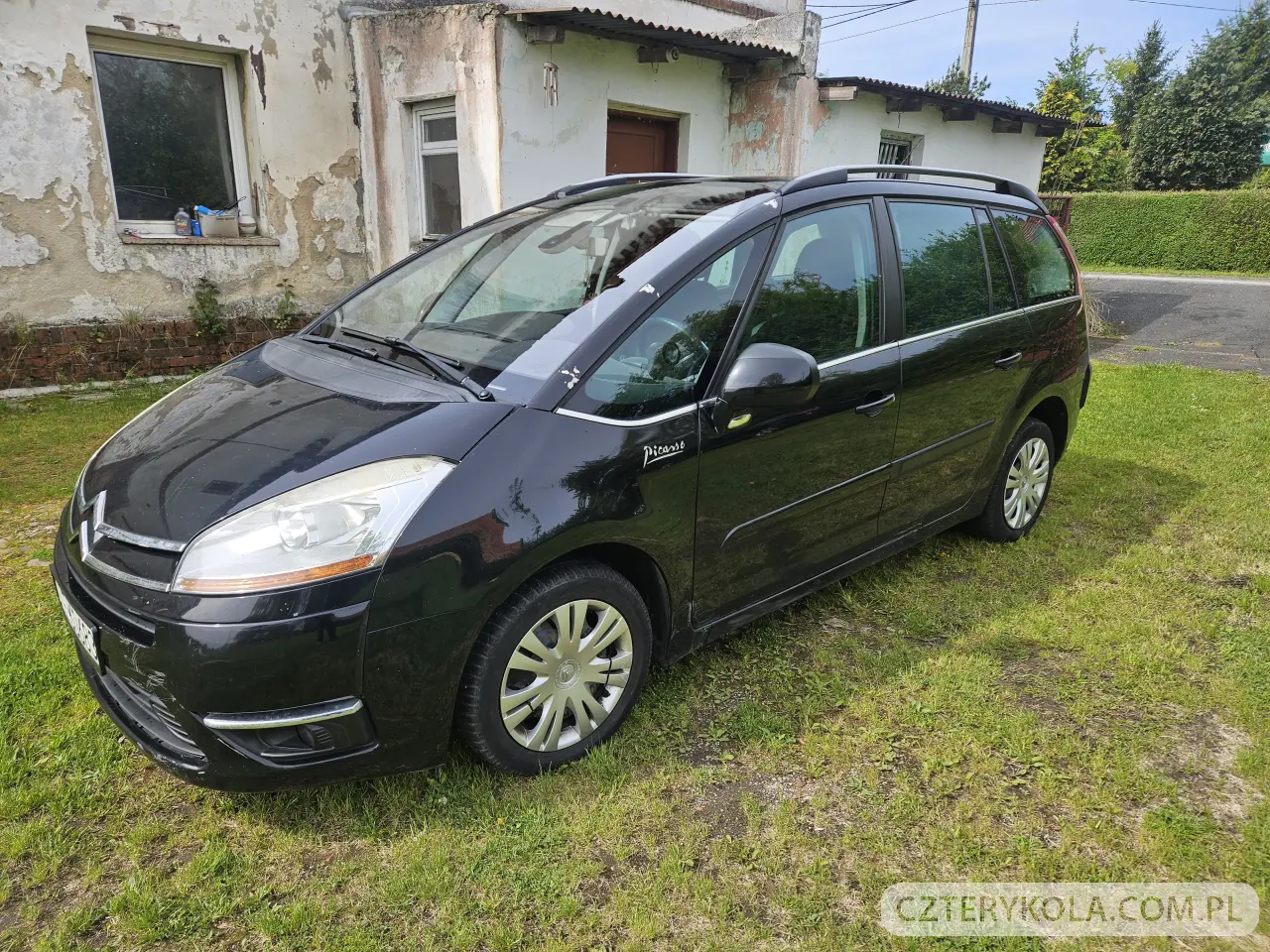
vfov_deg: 58.9
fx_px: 844
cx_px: 635
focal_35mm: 23
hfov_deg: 73.9
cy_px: 476
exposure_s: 1/850
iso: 25
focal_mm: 5.4
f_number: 1.8
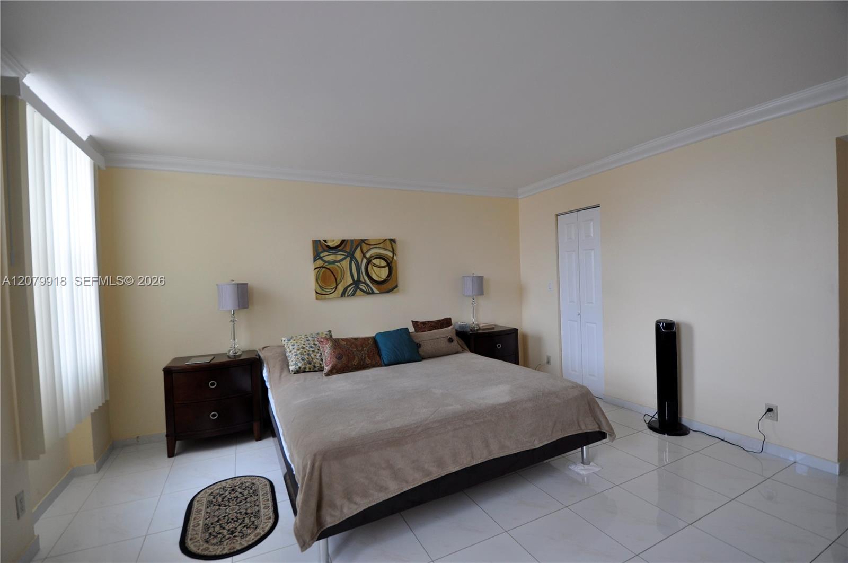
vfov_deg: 77.2
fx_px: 353
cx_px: 424
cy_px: 282
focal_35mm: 15
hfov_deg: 100.5
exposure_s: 1/60
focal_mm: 10
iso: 400
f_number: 4
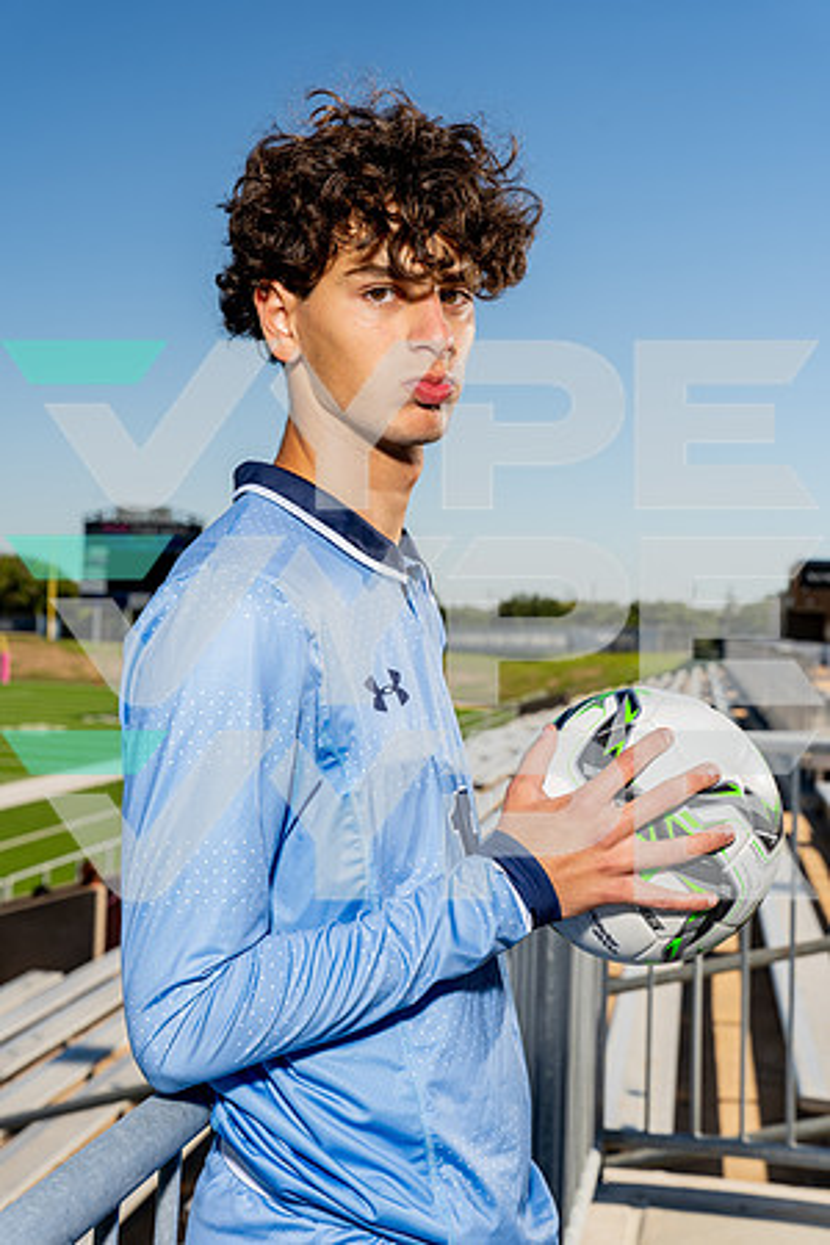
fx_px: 1729
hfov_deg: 27.0
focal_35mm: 50
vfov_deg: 39.6
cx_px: 415
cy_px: 622
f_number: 7.1
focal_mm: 50
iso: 100
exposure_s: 1/250
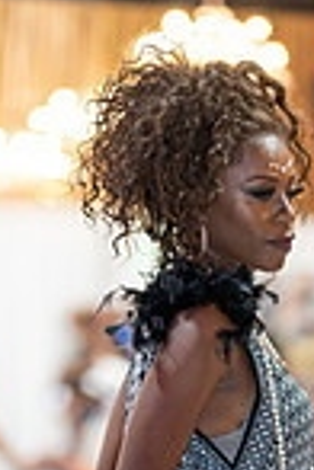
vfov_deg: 7.8
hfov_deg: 5.3
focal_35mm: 260
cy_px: 694
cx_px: 234
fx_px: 3401
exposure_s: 1/160
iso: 400
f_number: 1.4
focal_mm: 85
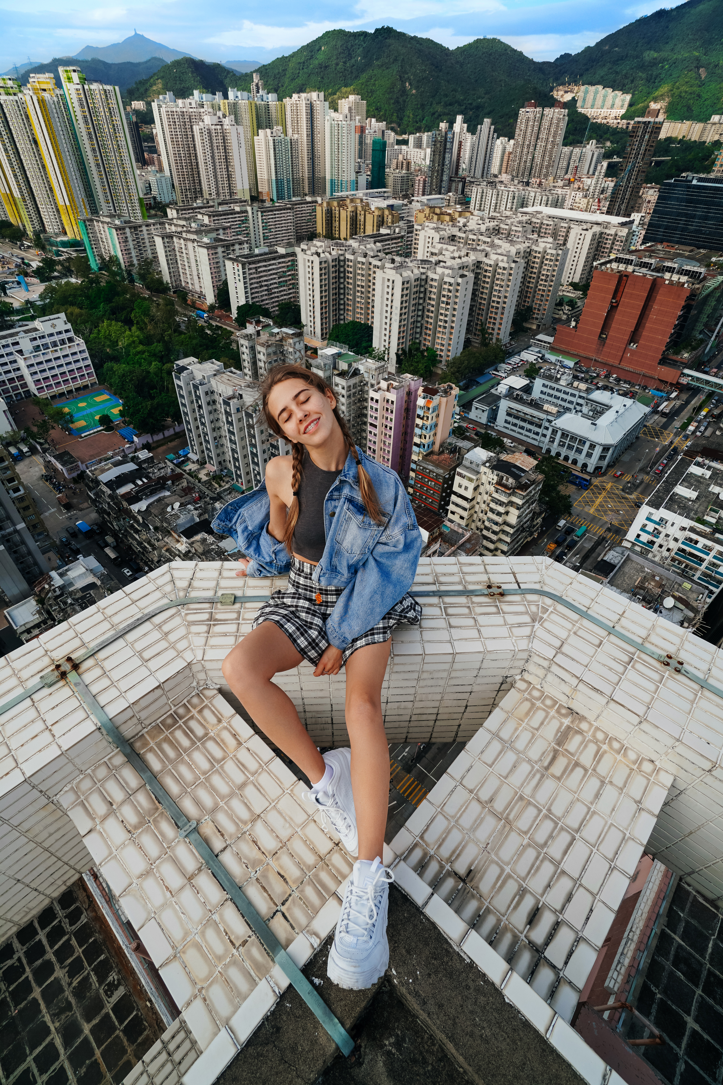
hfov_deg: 77.3
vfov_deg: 100.4
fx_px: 452
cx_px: 362
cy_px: 542
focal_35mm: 15
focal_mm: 10
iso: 125
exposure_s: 1/320
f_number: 8
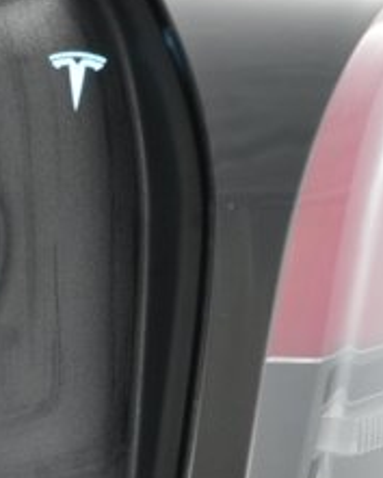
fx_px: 1076
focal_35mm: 76
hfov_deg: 17.4
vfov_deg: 24.8
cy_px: 342
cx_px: -253
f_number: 2.8
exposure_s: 1/250
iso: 4000
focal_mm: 28
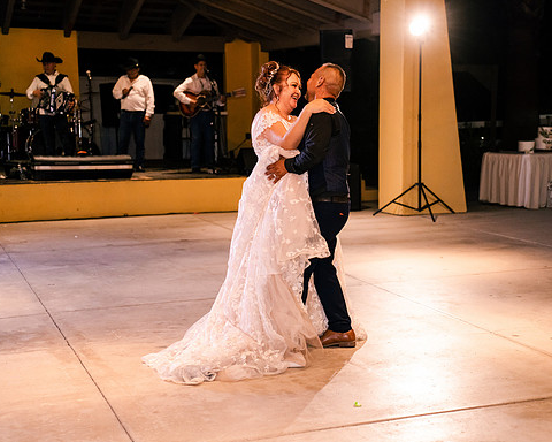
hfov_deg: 31.9
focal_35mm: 59
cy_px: 222
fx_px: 964
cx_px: 298
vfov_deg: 25.8
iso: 3200
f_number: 2.8
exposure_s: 1/250
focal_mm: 52
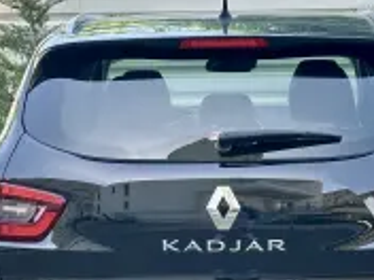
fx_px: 1059
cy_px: 244
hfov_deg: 20.0
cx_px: 212
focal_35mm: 98
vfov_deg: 15.0
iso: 64
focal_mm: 6.86
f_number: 1.78
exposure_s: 1/309
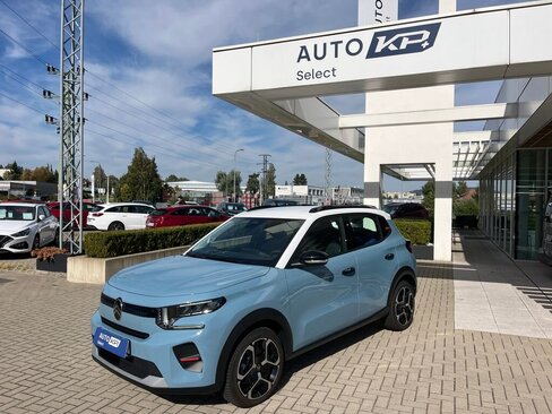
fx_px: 415
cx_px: 276
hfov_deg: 67.3
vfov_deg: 53.1
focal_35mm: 26
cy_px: 207
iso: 50
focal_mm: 5.1
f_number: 1.6
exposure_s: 1/7874
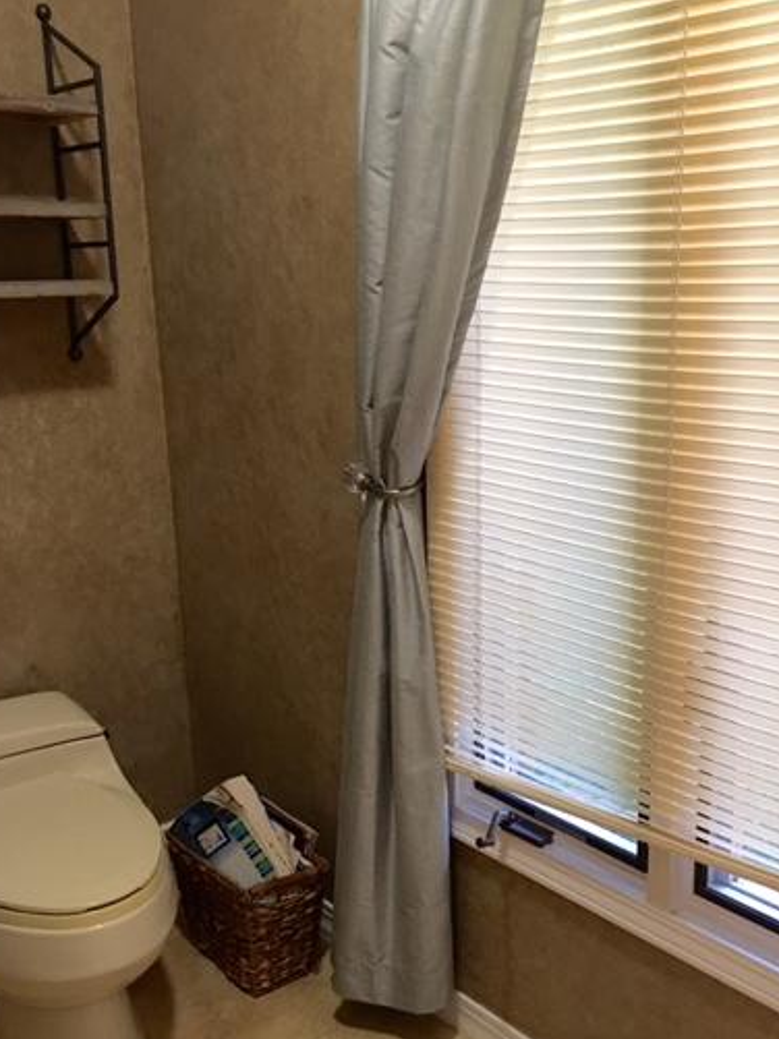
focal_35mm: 37
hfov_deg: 38.5
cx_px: 468
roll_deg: +0.2
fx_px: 1111
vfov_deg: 50.1
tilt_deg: -14.0
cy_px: 575
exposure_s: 1/15
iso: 80
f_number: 2.2
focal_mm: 4.15
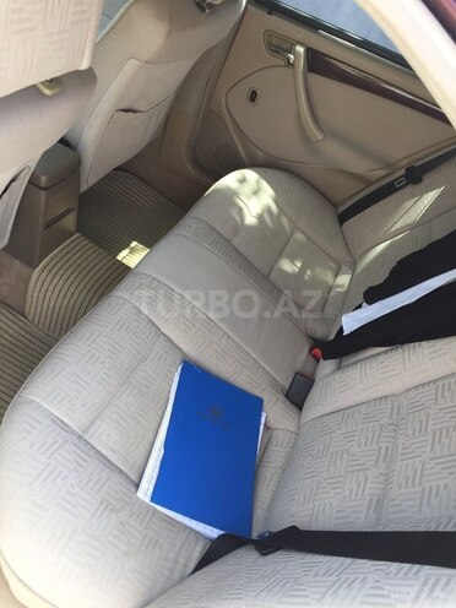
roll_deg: -28.5
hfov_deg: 48.2
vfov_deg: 61.7
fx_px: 509
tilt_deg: -42.4
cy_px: 304
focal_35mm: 29
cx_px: 228
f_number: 2.2
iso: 32
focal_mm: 4.15
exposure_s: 1/100
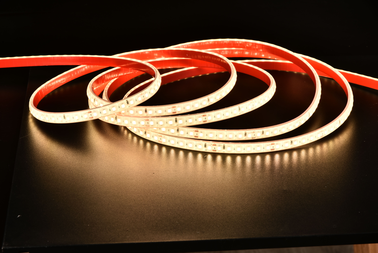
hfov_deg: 20.4
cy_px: 126
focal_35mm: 100
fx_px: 1050
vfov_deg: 13.7
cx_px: 189
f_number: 18
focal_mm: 100
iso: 64
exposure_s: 1/20
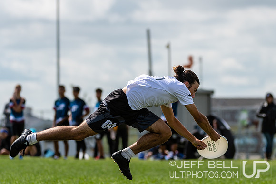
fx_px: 2711
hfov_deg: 5.8
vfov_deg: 3.9
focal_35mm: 354
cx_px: 158
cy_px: 90
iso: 100
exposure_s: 1/1250
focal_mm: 200
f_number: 4
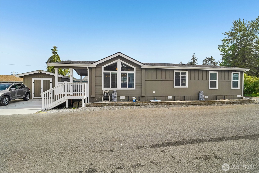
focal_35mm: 16
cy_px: 86
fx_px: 115
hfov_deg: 96.7
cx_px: 130
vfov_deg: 73.7
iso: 1600
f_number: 8
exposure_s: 1/1600
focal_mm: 16
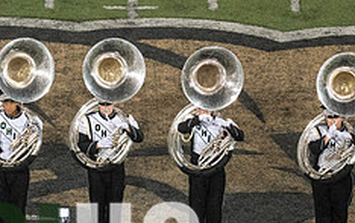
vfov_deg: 1.7
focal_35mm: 756
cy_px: 273
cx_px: 85
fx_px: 7325
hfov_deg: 2.8
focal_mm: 300
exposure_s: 1/2500
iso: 6400
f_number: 2.8
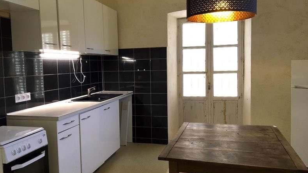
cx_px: 153
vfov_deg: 36.6
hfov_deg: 61.0
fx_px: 261
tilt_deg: -3.1
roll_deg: +1.1
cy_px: 83
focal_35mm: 32
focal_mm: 4.15
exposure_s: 1/33
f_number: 2.2
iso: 50
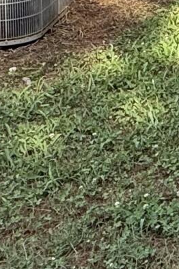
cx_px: 483
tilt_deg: -1.4
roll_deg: +0.2
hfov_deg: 10.1
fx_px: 829
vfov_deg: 16.1
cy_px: -184
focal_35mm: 111
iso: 32
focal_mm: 2.22
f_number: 2.2
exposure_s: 1/277
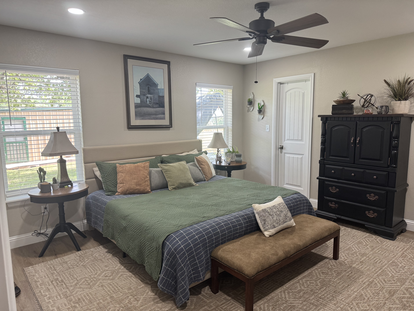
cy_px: 156
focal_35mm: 24
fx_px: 287
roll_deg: +0.7
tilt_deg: -8.7
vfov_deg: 56.8
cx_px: 207
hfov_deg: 71.6
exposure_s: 1/107
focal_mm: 6.76
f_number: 1.78
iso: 200
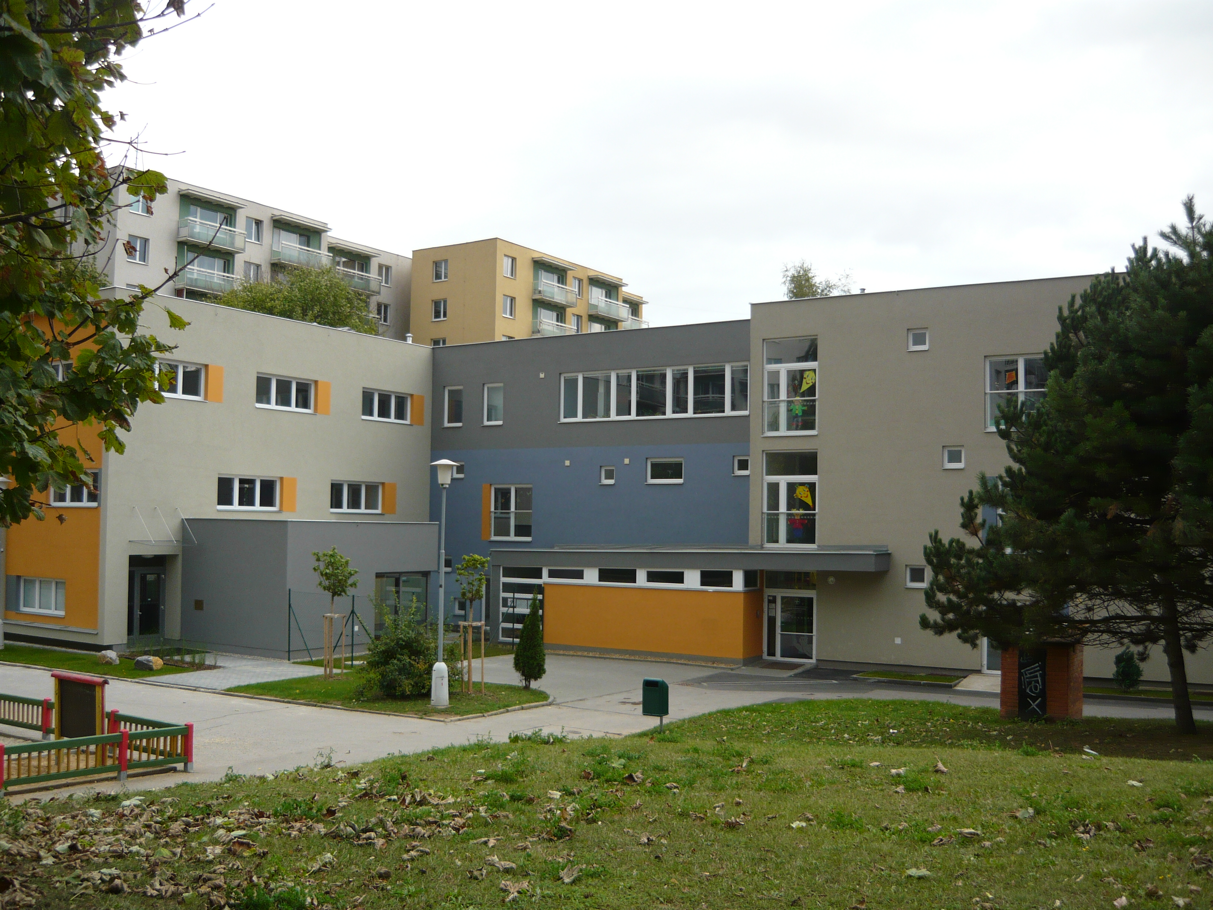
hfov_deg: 55.4
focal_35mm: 33
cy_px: 455
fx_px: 1156
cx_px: 606
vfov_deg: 42.9
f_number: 2.8
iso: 100
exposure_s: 1/200
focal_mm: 5.5
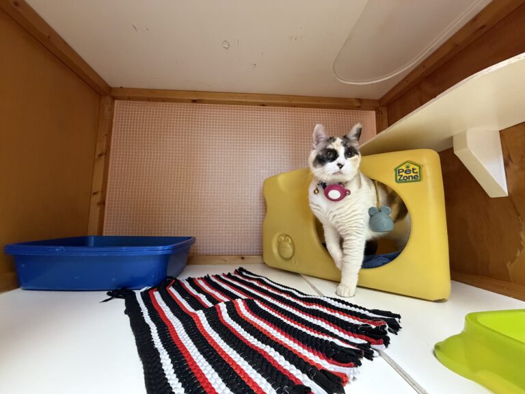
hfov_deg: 102.1
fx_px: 212
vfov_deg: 85.7
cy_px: 197
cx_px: 262
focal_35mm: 14
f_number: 2.2
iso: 500
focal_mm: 2.22
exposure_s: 1/60
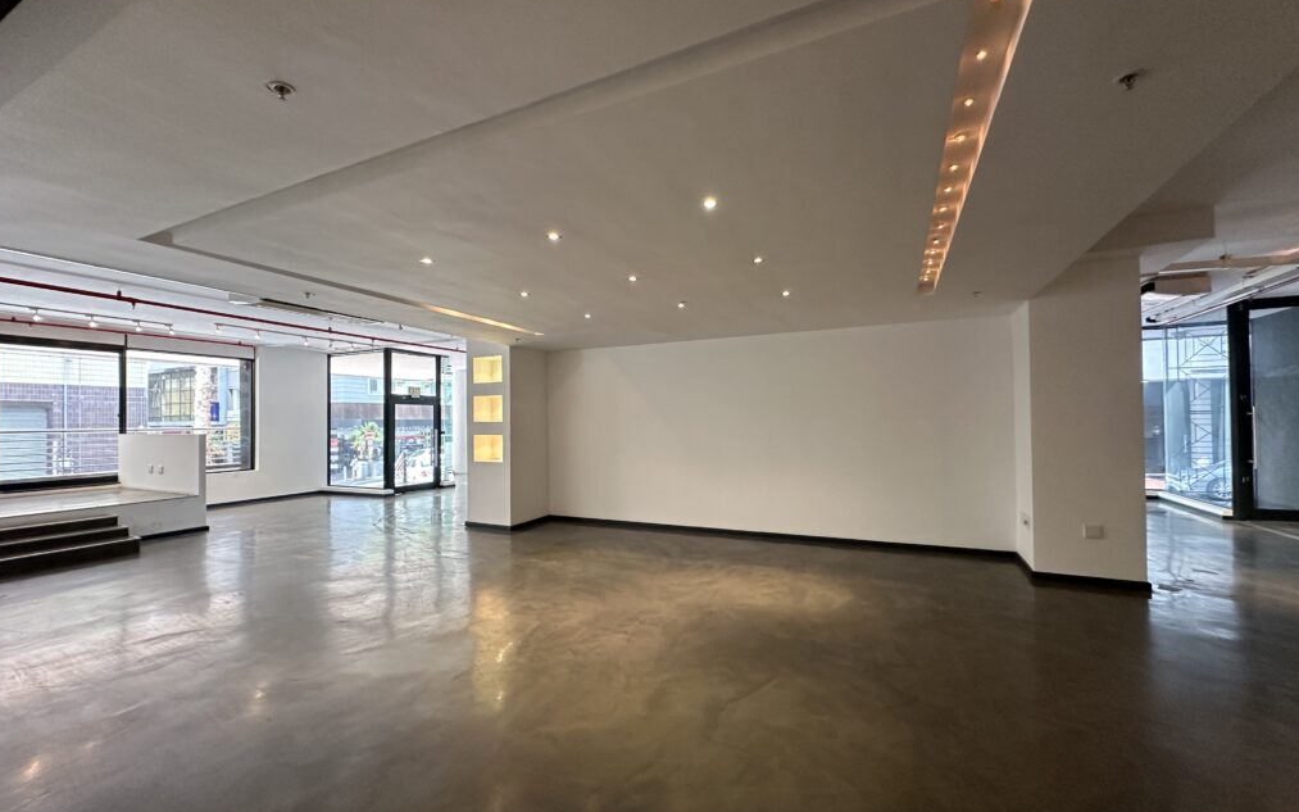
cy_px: 414
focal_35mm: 15
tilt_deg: +3.7
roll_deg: +1.4
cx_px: 646
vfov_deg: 74.8
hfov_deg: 101.5
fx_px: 531
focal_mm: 2.22
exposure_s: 1/100
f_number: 2.2
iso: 200
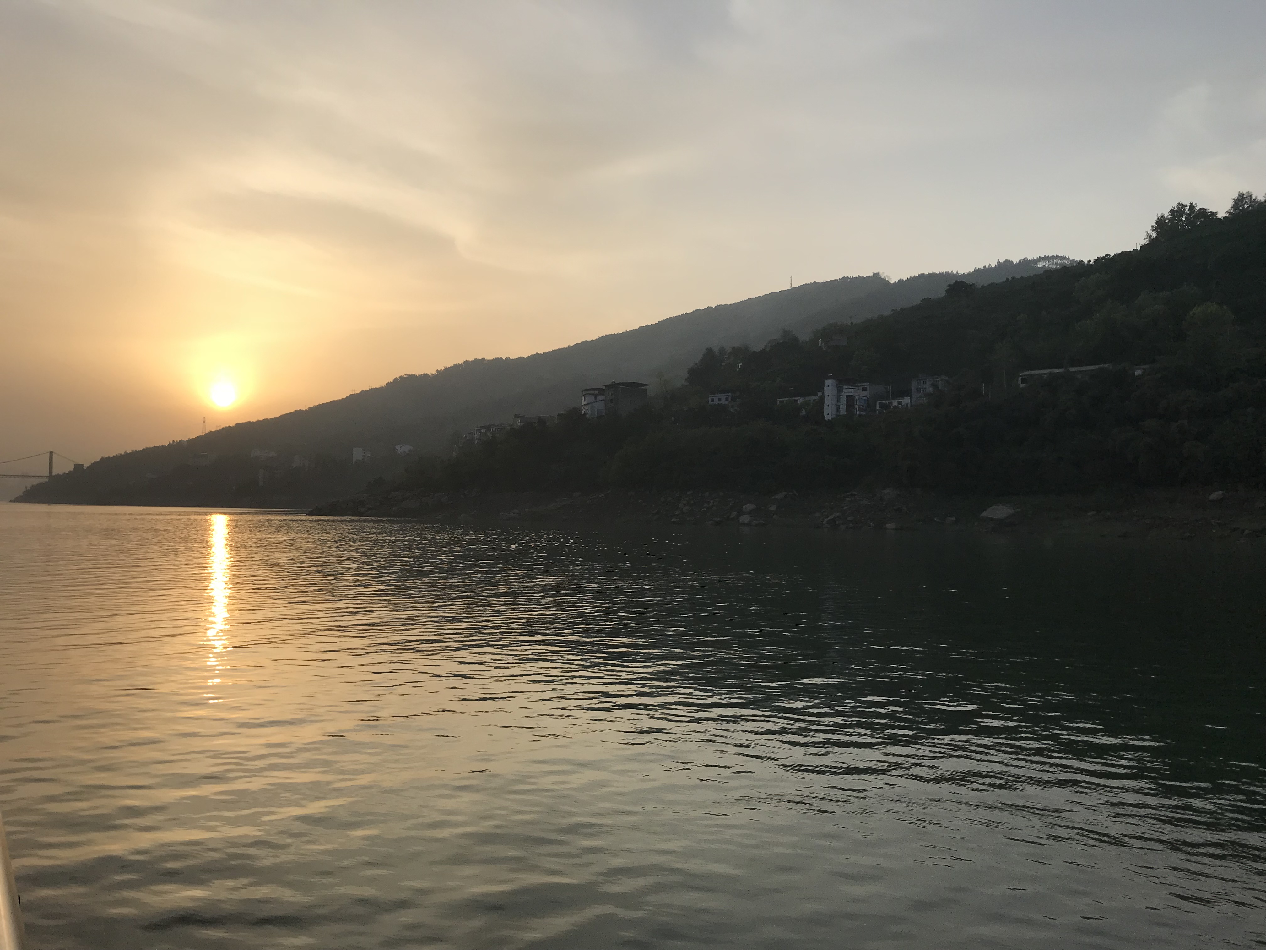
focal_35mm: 28
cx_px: 633
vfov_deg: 49.7
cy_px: 475
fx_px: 1024
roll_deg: -0.2
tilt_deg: +1.6
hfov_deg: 63.4
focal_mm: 3.99
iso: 20
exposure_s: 1/1597
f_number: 1.8
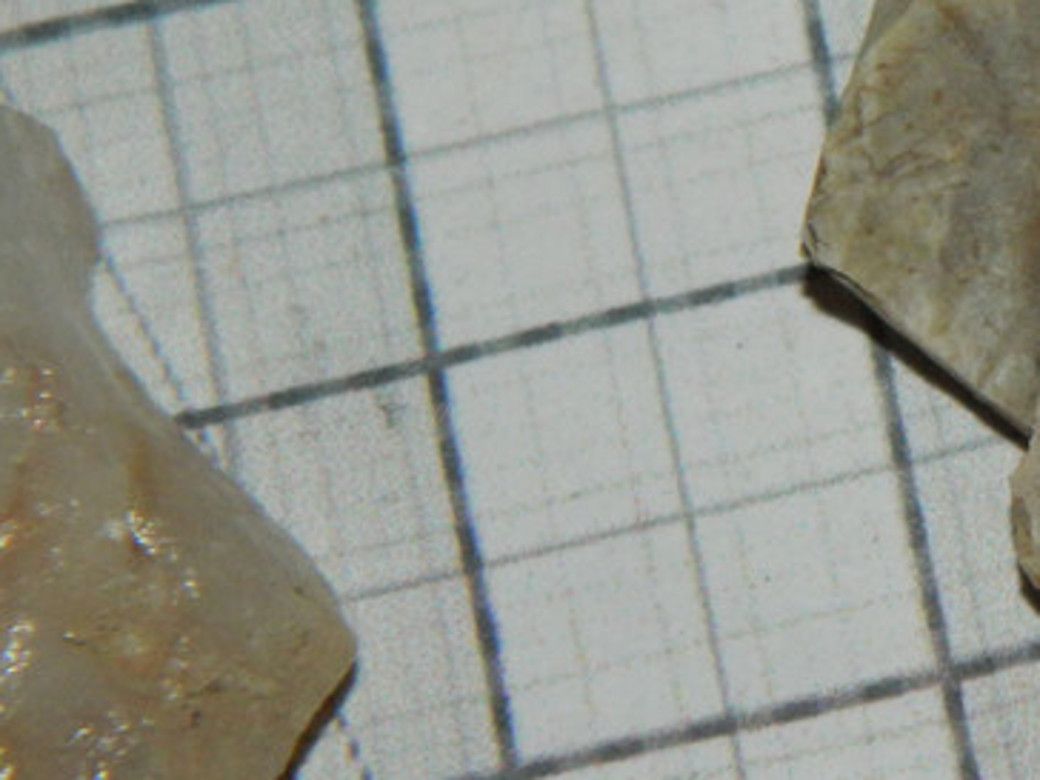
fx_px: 7391
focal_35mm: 246
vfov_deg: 6.0
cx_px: 1427
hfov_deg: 7.9
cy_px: 311
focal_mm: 15.1
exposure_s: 1/50
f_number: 11.9
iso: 200
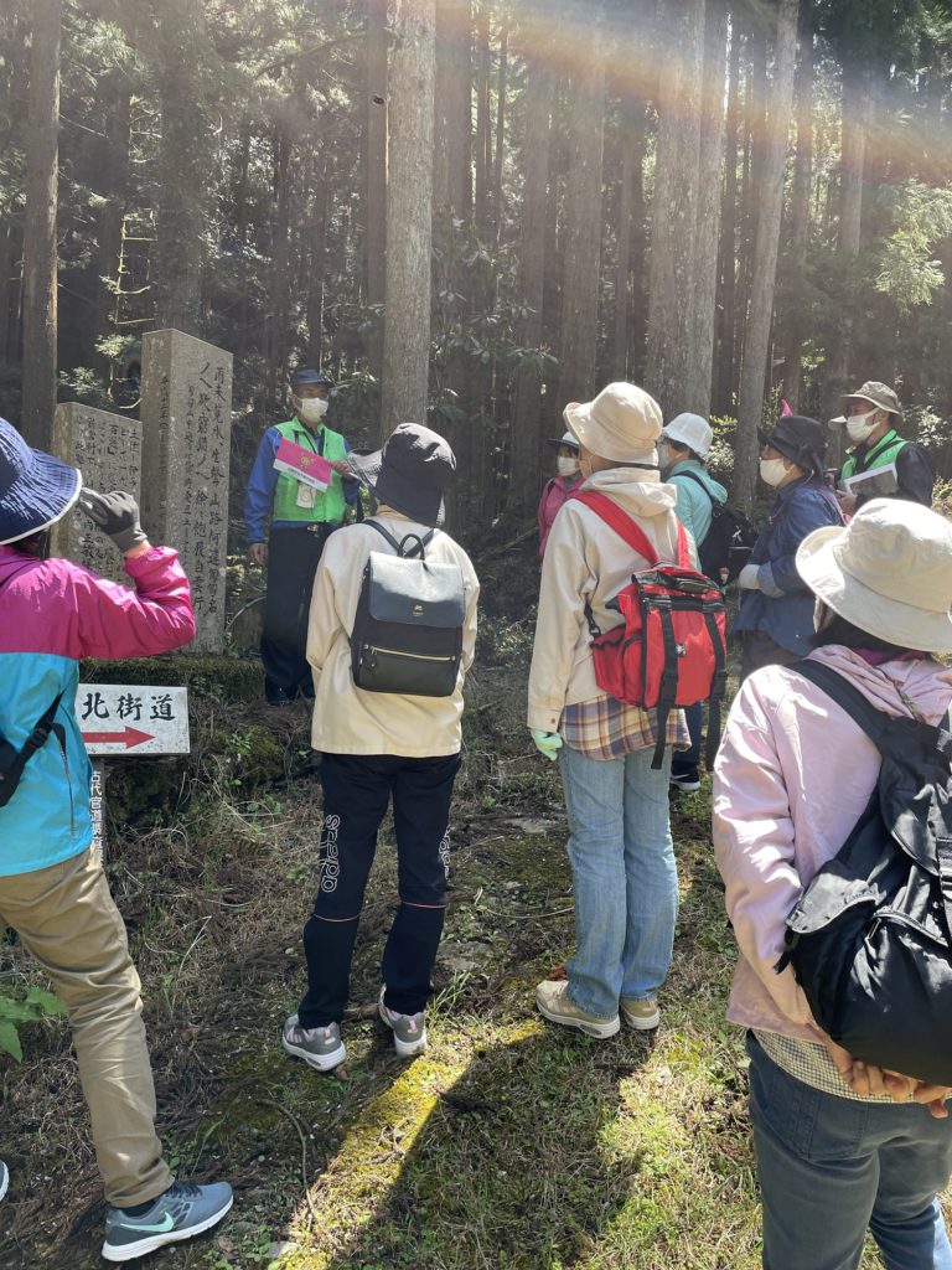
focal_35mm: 26
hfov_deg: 53.1
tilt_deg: +1.1
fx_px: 953
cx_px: 476
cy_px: 635
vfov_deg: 67.3
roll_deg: -2.2
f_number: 1.6
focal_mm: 4.2
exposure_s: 1/226
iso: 32
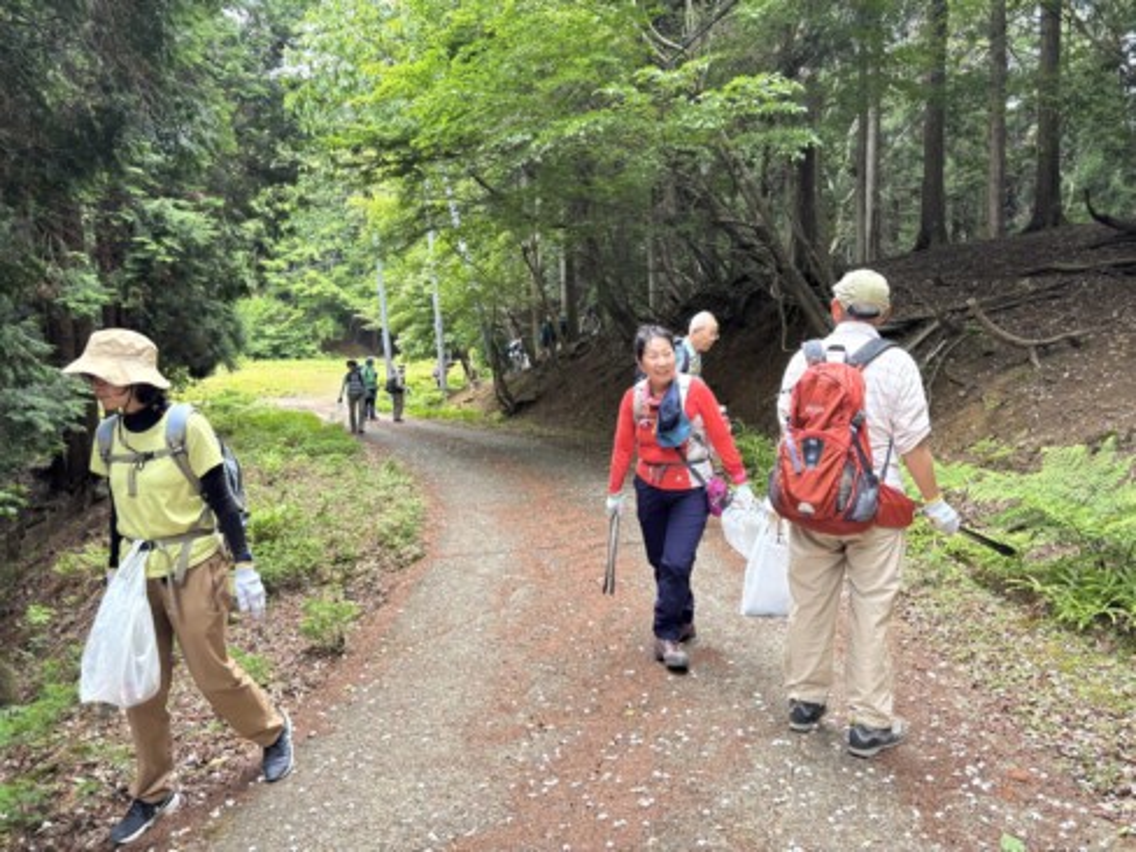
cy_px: 426
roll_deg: +1.2
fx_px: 853
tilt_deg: -5.9
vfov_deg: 53.1
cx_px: 568
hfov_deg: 67.3
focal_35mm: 26
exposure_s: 1/121
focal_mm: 5.96
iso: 40
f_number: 1.6
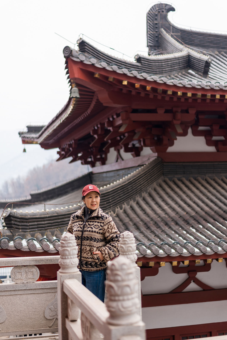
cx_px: 114
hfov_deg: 27.0
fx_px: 472
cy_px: 170
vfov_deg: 39.6
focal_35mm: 50
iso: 160
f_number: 1.8
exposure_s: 1/2500
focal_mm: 50
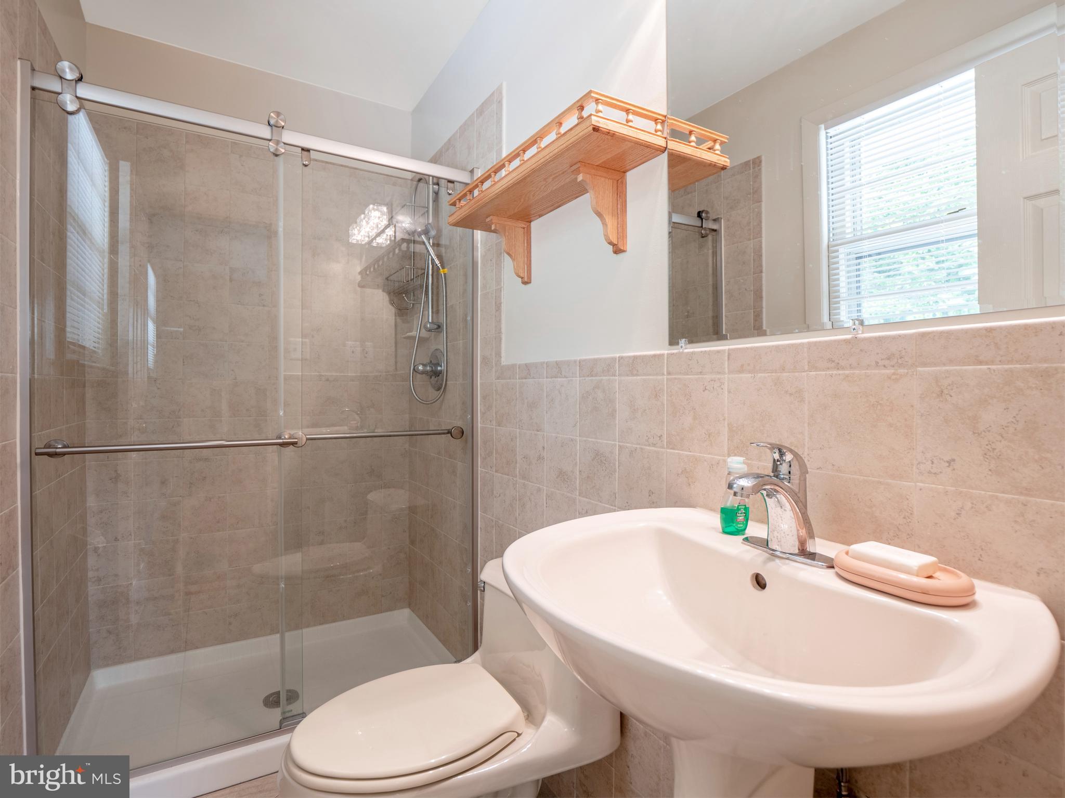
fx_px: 492
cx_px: 532
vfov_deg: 78.1
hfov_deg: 94.5
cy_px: 399
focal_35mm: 16
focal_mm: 8
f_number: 5
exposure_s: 1/30
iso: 100
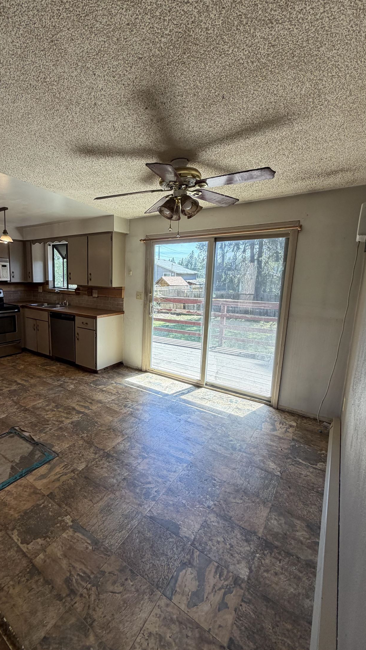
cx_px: 126
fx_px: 276
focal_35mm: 16
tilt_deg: -9.1
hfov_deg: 65.5
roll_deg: -0.5
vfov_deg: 99.4
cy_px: 322
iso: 125
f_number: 2.2
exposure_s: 1/120
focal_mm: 2.22
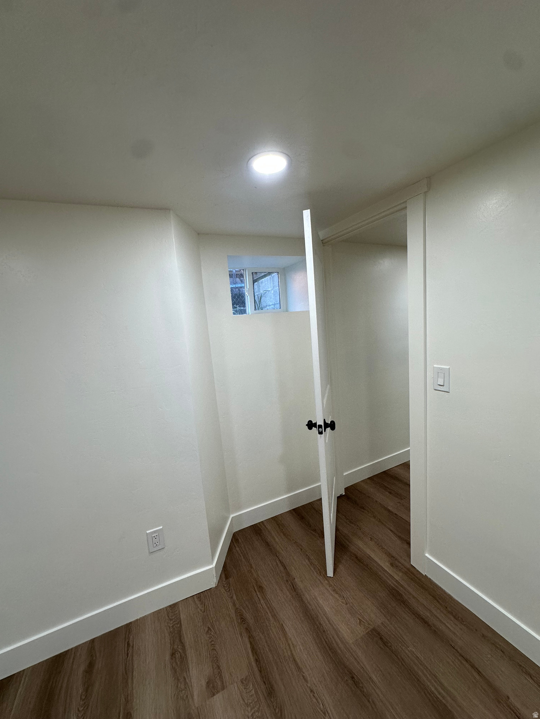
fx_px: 291
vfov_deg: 102.1
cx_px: 270
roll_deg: +4.3
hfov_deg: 85.7
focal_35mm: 14
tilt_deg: -5.4
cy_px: 360
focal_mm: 2.22
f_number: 2.2
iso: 160
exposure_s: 1/120
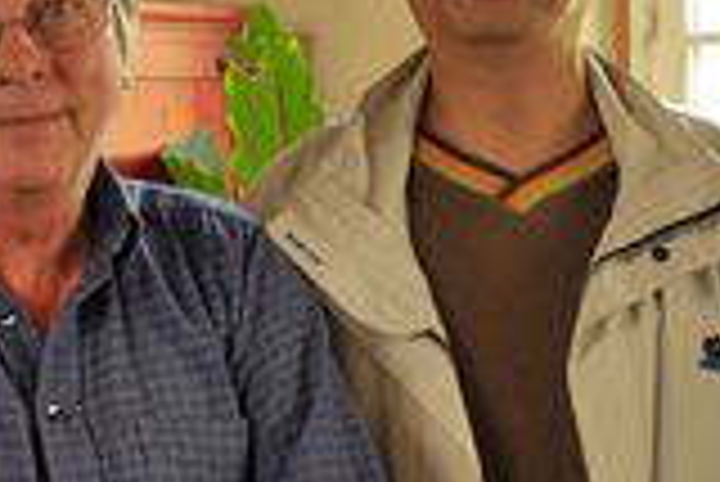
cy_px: 124
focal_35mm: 125
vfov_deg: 11.0
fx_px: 2502
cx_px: 126
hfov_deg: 16.2
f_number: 5.6
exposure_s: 1/40
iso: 1250
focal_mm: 40
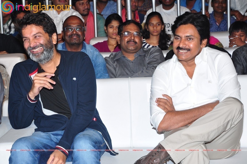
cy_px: 82
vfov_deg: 12.1
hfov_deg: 18.2
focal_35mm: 112
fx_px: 771
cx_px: 124
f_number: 8
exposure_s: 1/125
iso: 500
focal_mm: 75
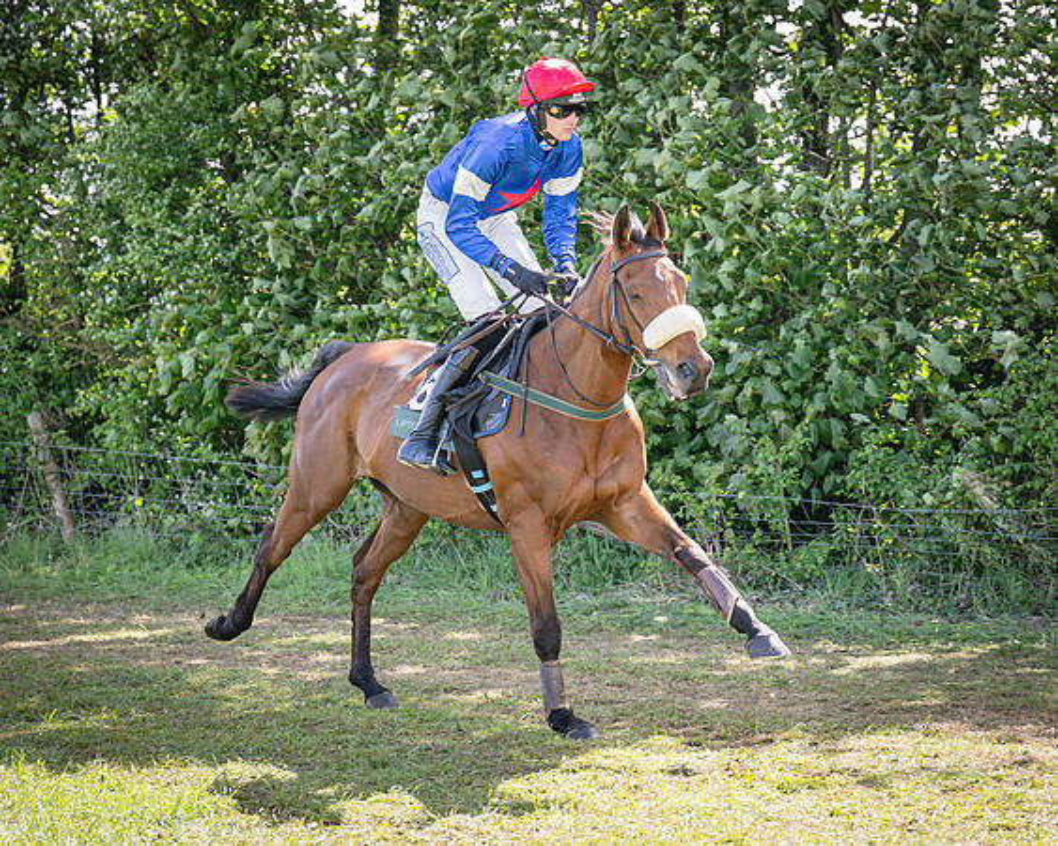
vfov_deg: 10.8
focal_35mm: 143
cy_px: 390
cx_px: 543
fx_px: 4474
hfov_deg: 13.5
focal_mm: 77
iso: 400
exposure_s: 1/1000
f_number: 4
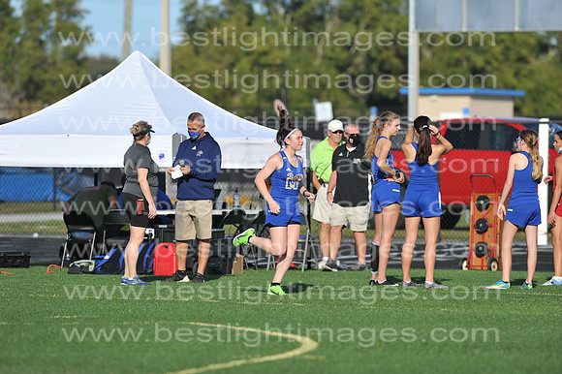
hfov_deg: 6.9
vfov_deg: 4.6
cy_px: 187
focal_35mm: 300
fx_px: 4680
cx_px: 281
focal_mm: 300
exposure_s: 1/4000
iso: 320
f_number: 4.5
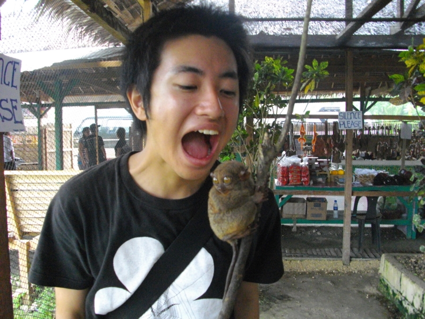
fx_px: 393
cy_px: 160
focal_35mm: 32
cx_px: 212
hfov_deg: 56.8
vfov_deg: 44.2
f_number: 2.9
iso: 600
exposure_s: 1/50
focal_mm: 5.7
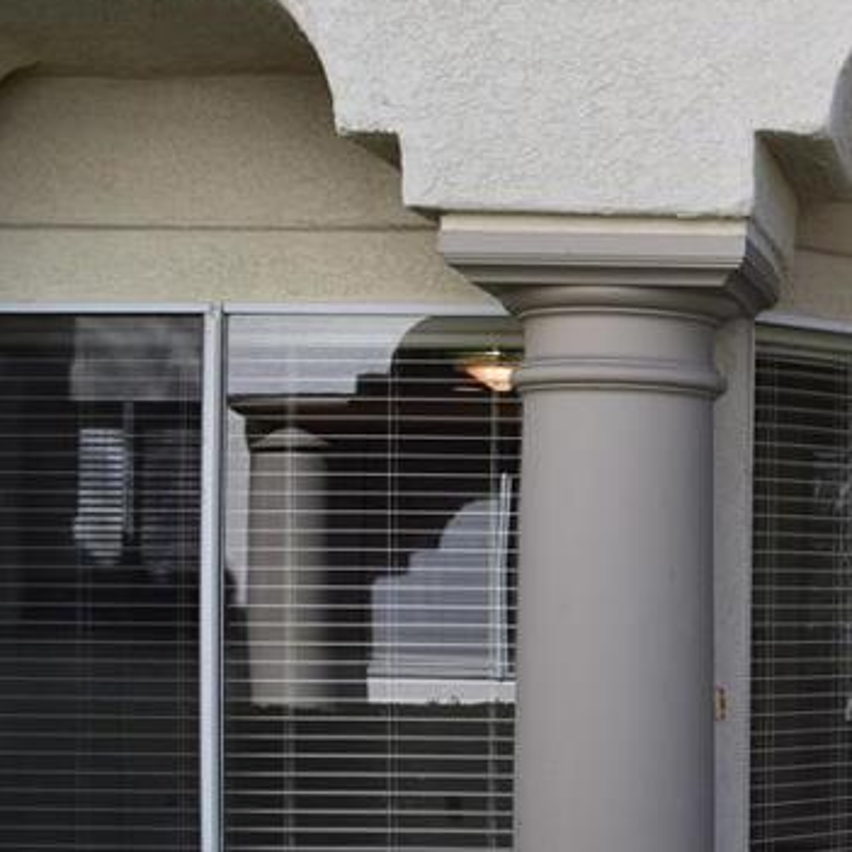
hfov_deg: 22.9
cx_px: 1104
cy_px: 618
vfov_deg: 25.5
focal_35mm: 67
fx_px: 1866
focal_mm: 18
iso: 400
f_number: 10
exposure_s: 1/250
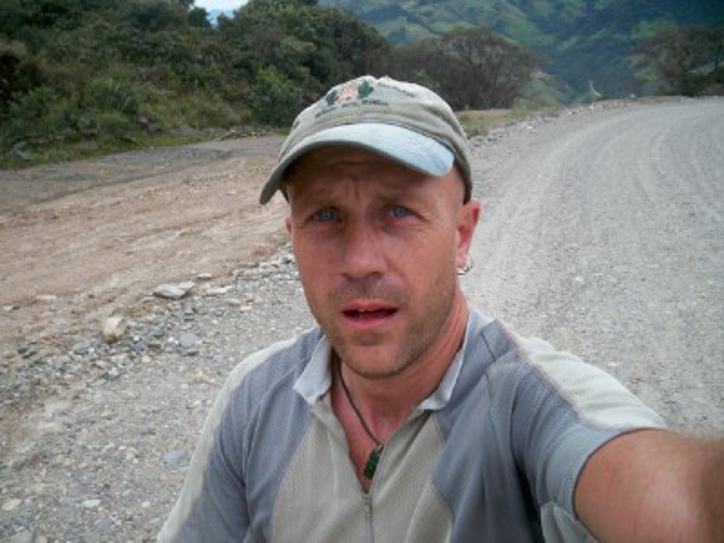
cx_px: 362
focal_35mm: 35
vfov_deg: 40.7
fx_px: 732
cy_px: 272
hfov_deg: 52.6
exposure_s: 1/640
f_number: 3.1
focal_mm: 6.3
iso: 64
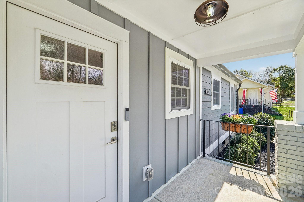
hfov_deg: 100.4
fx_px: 127
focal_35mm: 15
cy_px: 101
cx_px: 152
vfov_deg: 77.3
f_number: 8
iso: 100
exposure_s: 1/45
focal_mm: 10
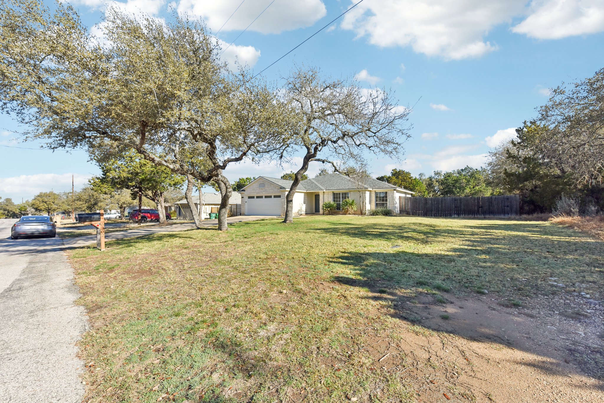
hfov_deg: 104.3
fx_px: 235
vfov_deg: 81.2
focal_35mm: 14
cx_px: 302
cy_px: 202
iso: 800
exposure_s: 1/2000
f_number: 8
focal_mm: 14
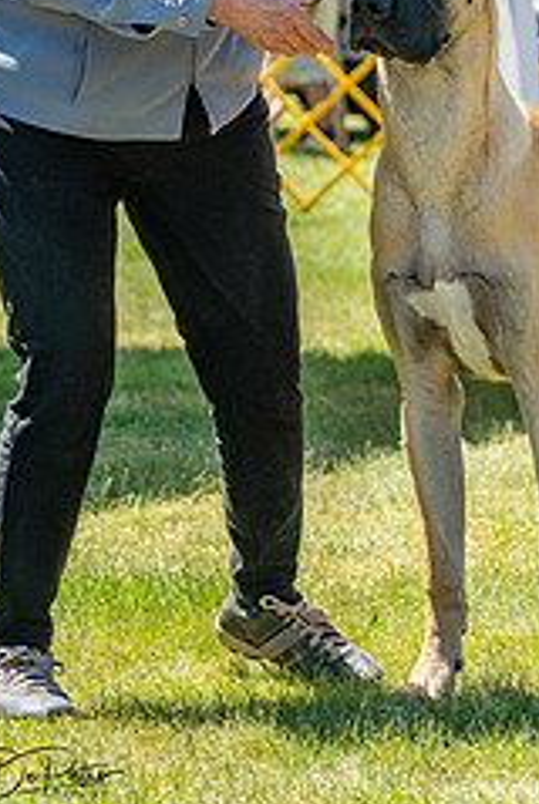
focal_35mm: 250
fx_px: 5598
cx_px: 458
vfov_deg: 8.2
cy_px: 84
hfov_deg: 5.5
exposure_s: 1/2500
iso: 1000
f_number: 6.3
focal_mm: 133
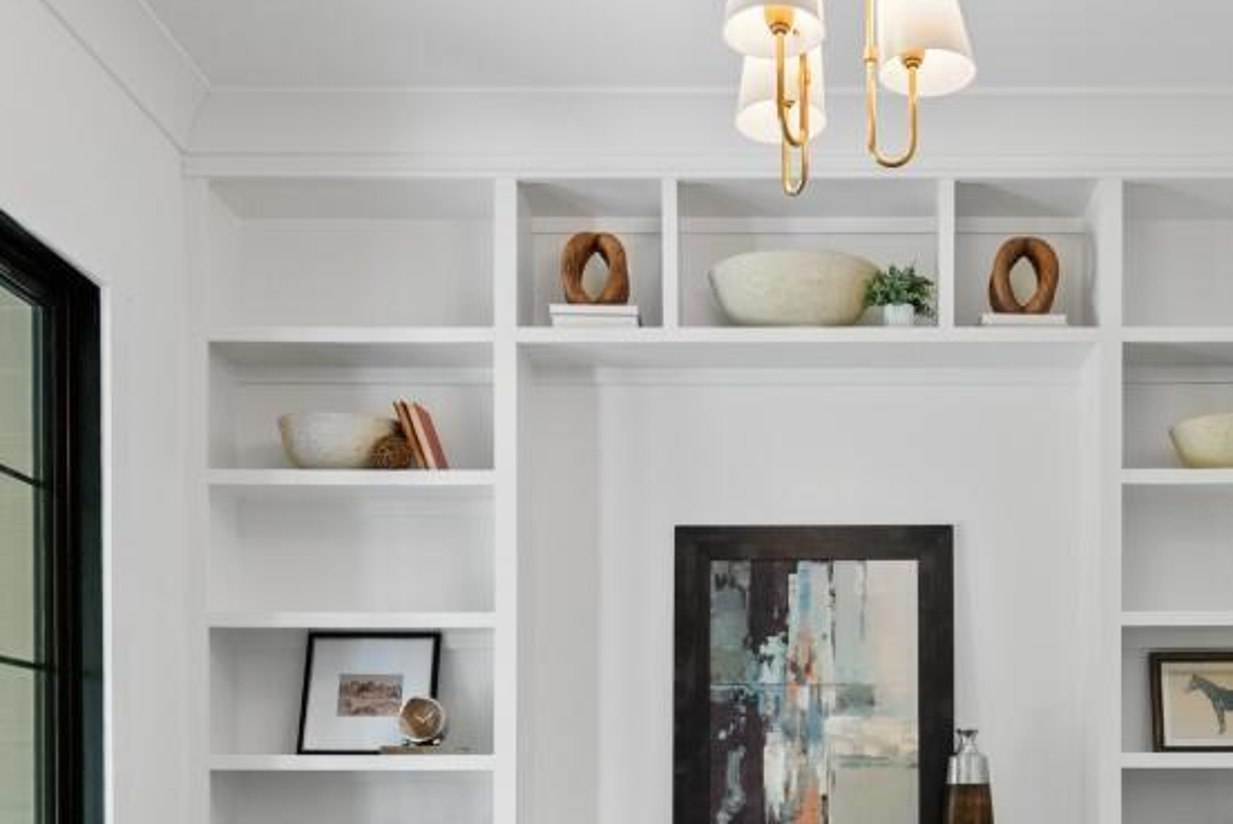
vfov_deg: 29.3
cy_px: 922
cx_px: 802
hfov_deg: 46.8
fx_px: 1405
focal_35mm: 41
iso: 500
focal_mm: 14
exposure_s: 1/20
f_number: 7.1
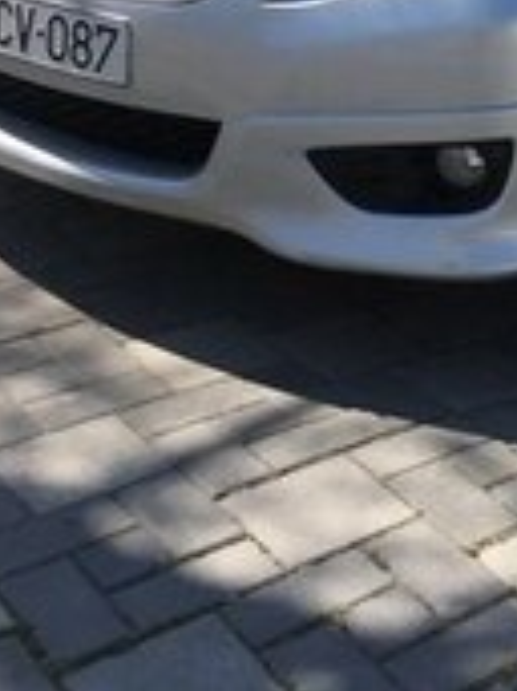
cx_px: 606
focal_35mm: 84
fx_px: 1675
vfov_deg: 21.8
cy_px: -113
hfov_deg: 16.9
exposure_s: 1/1115
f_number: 2.2
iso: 25
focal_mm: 4.15
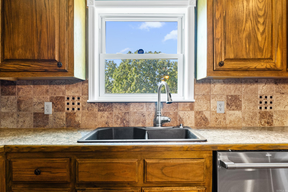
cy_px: 96
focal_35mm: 22
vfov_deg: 58.1
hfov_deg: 79.6
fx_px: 173
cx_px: 144
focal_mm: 14.4
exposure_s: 1/10
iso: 400
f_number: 7.1
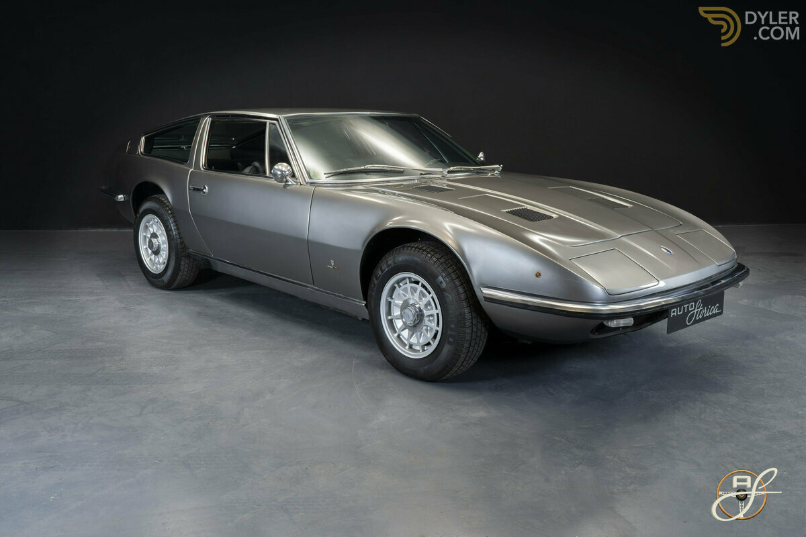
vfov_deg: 37.9
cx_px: 403
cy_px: 268
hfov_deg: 54.4
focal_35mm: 35
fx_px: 784
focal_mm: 35
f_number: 13
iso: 250
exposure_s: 1.3
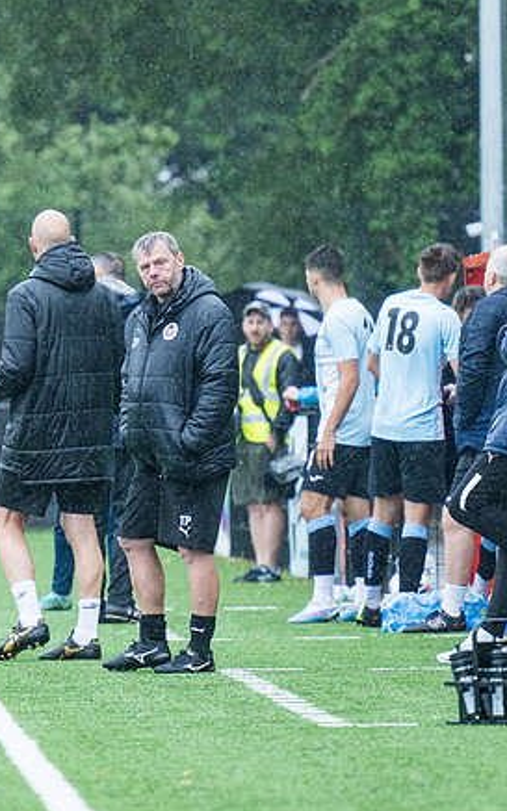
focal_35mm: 541
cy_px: 357
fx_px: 11964
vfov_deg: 3.9
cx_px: 142
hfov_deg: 2.4
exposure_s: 1/1000
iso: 1000
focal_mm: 200
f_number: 4
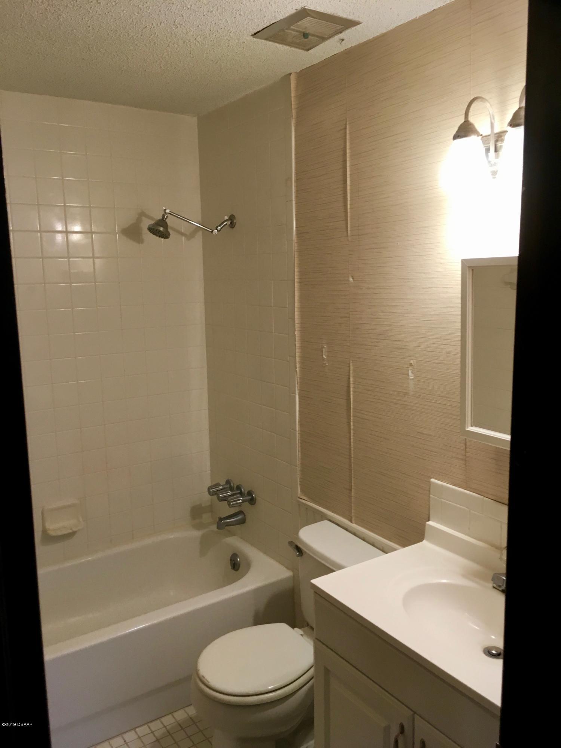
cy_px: 374
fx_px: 627
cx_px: 280
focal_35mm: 29
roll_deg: +1.3
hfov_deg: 48.2
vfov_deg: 61.7
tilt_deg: -11.7
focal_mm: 4.15
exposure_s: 1/30
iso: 80
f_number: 2.2
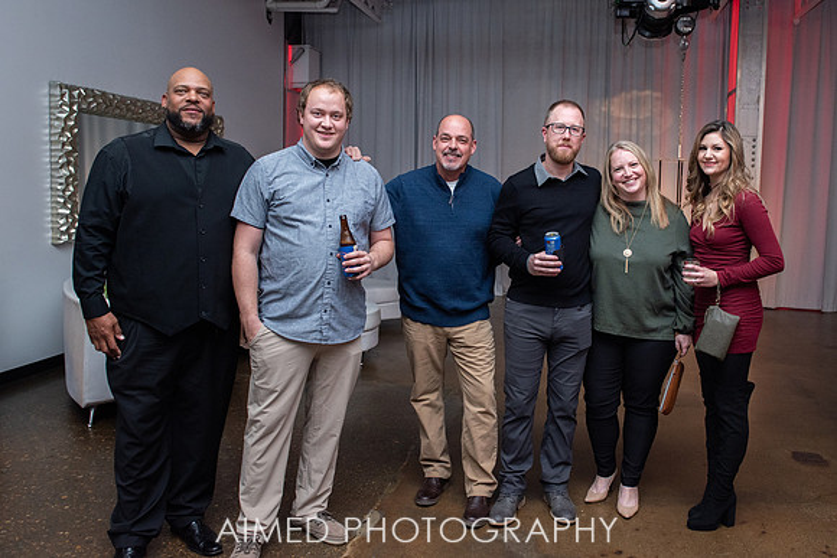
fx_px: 694
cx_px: 488
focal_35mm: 30
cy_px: 251
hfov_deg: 61.8
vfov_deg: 43.8
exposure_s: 1/200
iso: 1000
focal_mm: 24
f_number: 4.5
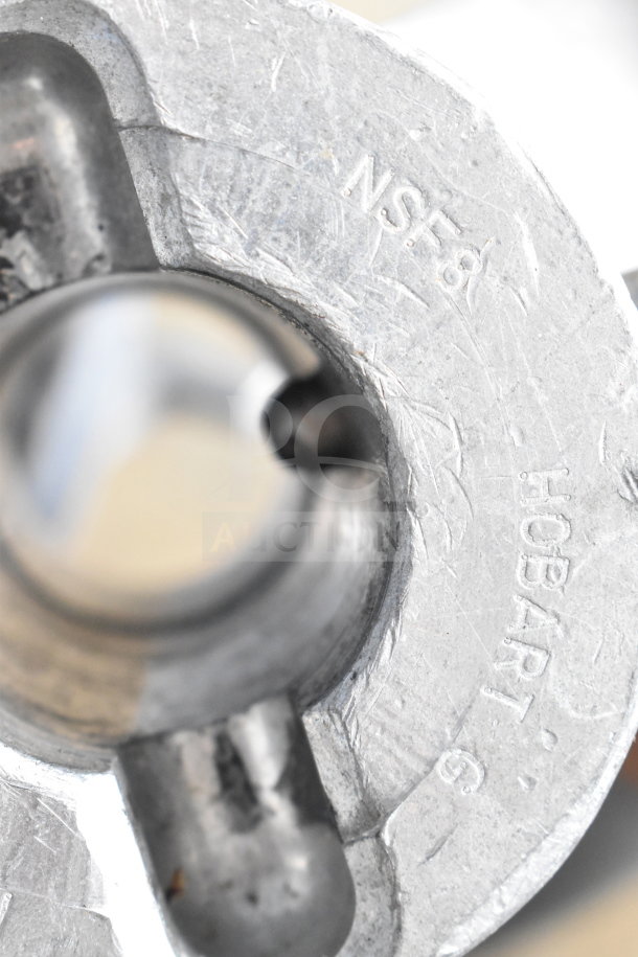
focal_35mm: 82
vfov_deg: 24.6
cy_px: 478
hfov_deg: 16.6
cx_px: 319
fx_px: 2193
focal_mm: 55
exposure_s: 1/200
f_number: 7.1
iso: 6400
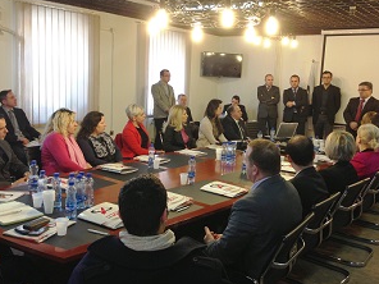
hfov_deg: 47.8
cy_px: 130
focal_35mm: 39
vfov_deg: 36.8
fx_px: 427
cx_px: 209
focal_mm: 4.13
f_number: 2.4
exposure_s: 1/20
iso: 100
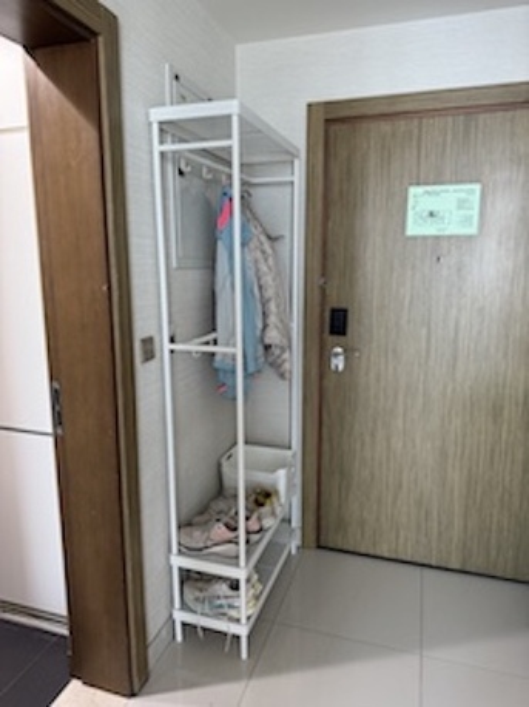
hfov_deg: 56.8
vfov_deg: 71.6
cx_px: 264
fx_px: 489
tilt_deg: -10.6
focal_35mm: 24
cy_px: 354
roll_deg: -0.1
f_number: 1.78
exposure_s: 1/60
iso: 250
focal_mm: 6.76
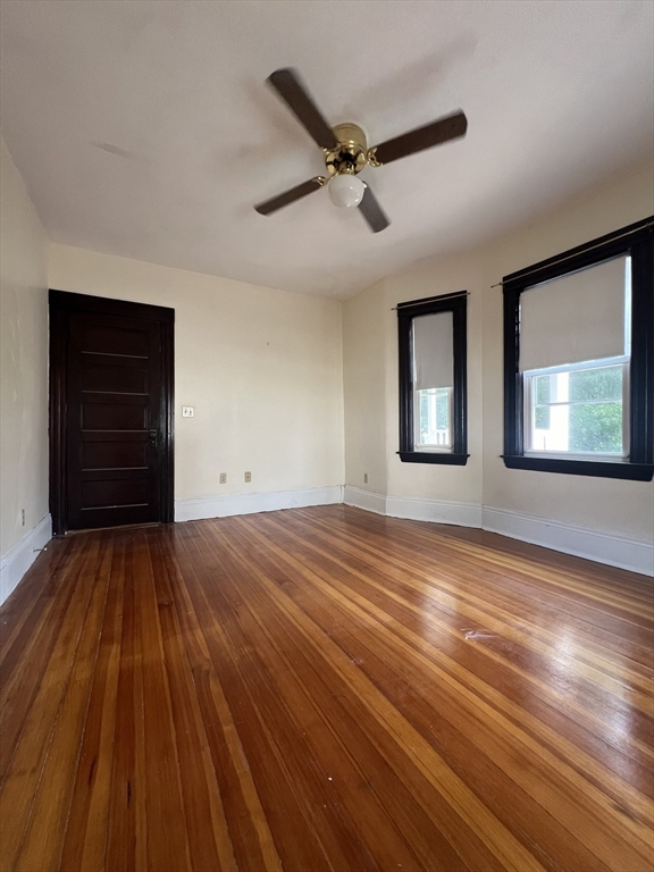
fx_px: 327
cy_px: 436
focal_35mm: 13
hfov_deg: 89.9
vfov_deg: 106.2
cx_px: 327
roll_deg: +0.3
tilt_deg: -0.9
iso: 160
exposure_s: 1/99
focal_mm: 1.57
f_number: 1.8
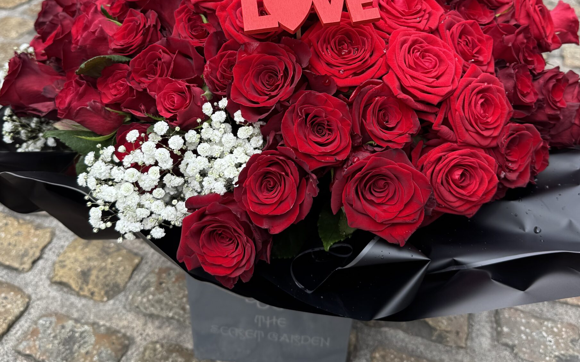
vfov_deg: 34.8
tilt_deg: -36.6
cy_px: 107
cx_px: 303
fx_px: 569
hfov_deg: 54.0
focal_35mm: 36
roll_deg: -1.1
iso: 80
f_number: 1.78
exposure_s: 1/1076
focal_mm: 6.76
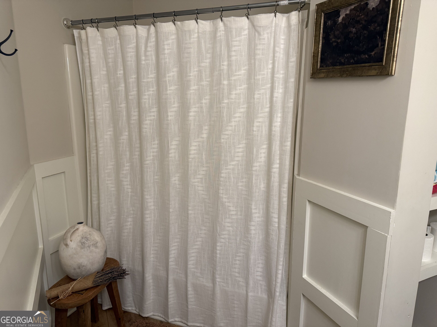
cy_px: 164
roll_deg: -0.8
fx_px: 303
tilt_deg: -11.8
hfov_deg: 71.6
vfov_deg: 56.8
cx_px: 218
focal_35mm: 24
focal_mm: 6.76
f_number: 1.78
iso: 200
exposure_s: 1/60
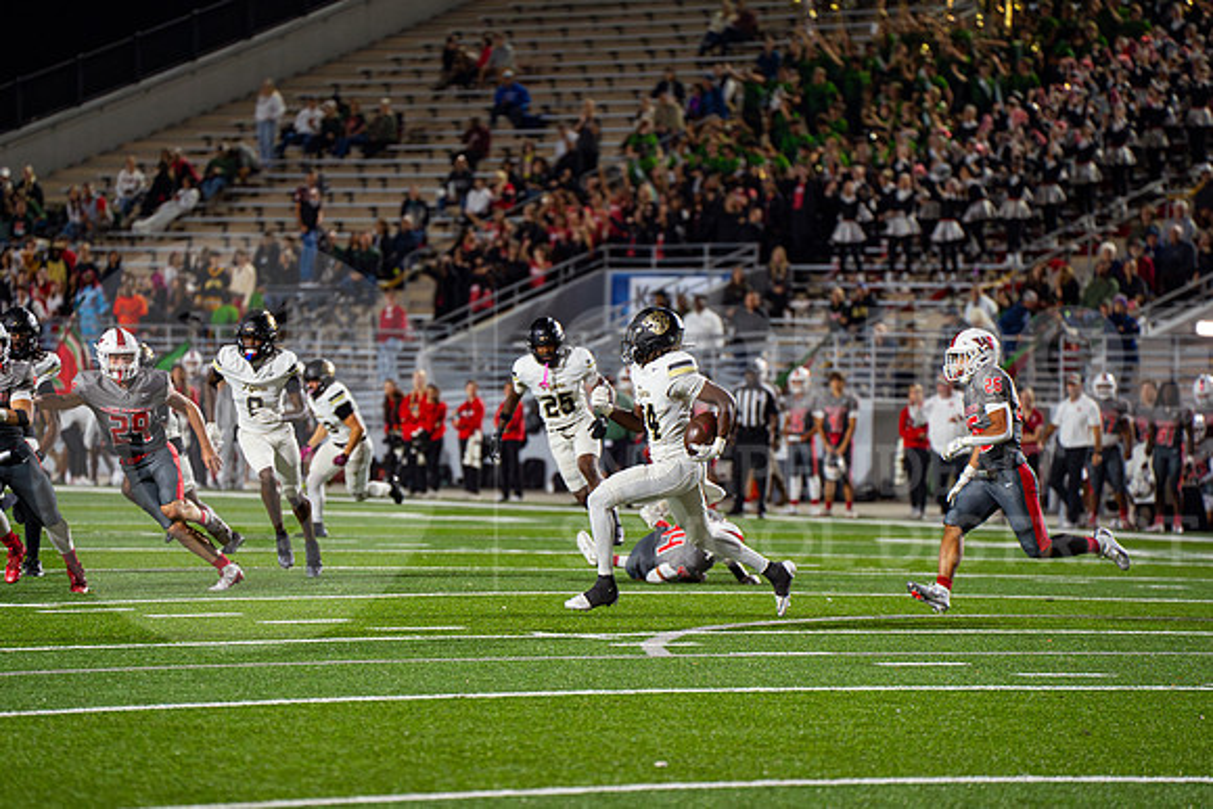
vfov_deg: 7.0
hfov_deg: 10.5
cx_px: 558
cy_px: 414
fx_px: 6593
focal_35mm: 196
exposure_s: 1/1250
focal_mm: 180
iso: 2500
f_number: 3.2
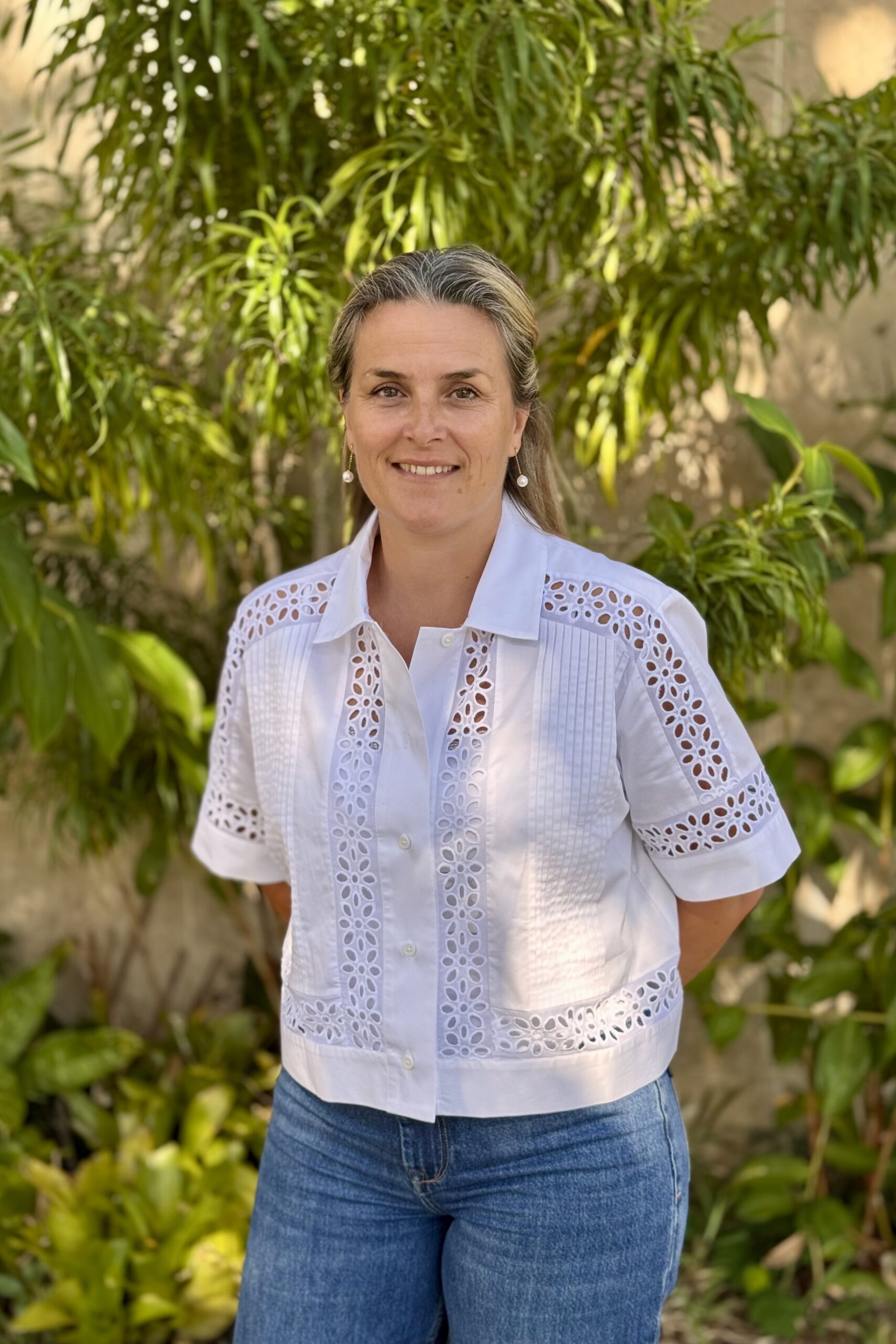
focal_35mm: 50
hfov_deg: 27.0
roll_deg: -0.3
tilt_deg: -8.8
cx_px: 445
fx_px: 1867
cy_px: 671
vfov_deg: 39.6
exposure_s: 1/514
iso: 64
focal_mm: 6.76
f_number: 1.78
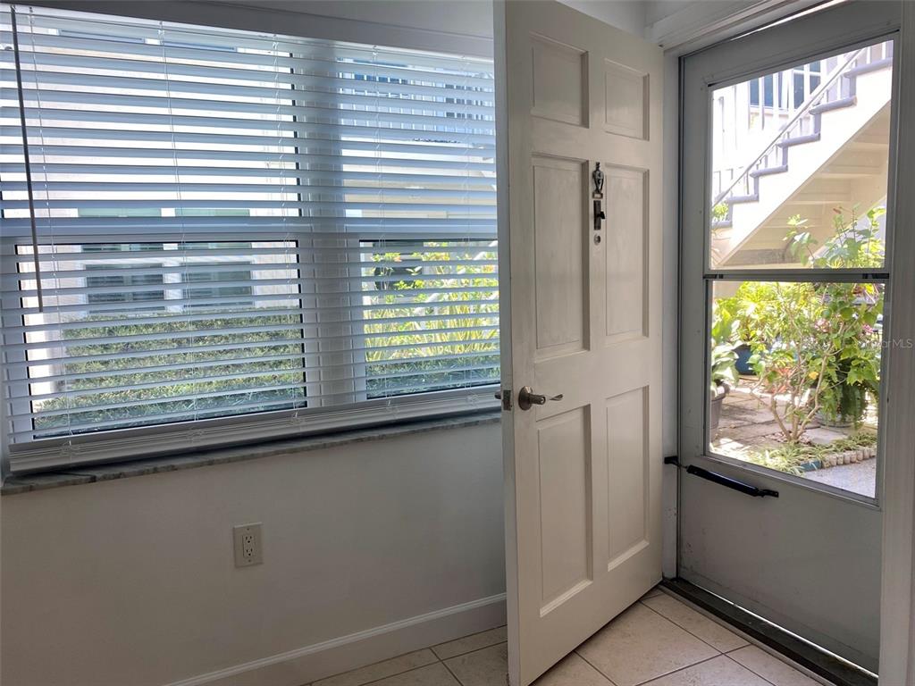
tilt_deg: -6.9
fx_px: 687
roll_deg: +2.0
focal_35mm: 26
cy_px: 343
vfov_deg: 53.1
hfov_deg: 67.3
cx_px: 458
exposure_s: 1/135
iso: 32
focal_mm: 4.25
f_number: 1.8
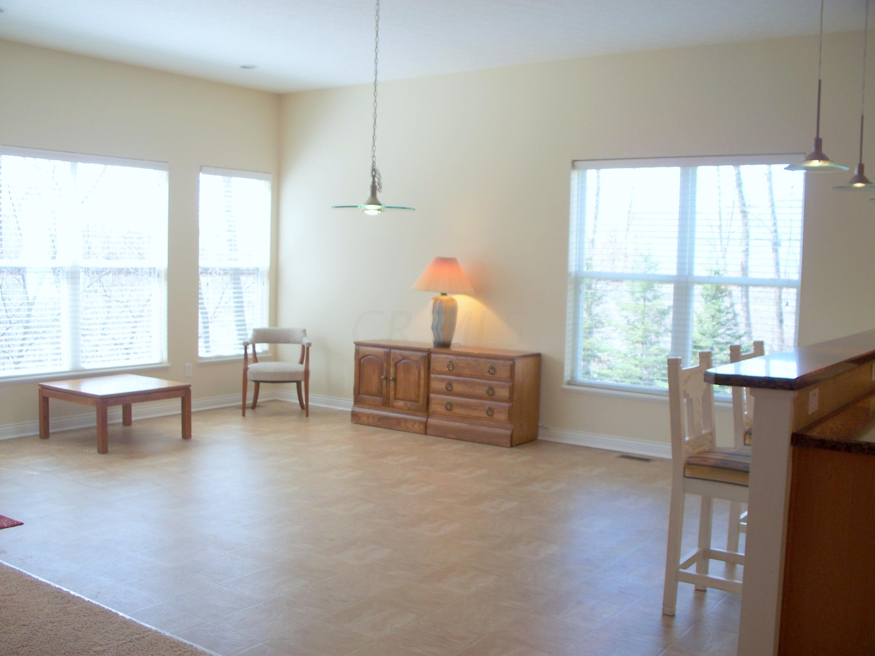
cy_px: 328
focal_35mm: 36
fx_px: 910
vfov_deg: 39.7
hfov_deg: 51.4
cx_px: 438
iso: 80
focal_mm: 7.54
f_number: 2.8
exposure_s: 1/80
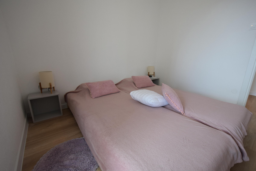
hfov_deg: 100.4
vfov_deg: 77.3
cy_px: 86
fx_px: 107
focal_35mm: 15
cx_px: 128
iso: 400
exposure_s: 1/80
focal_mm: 10
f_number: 4.5
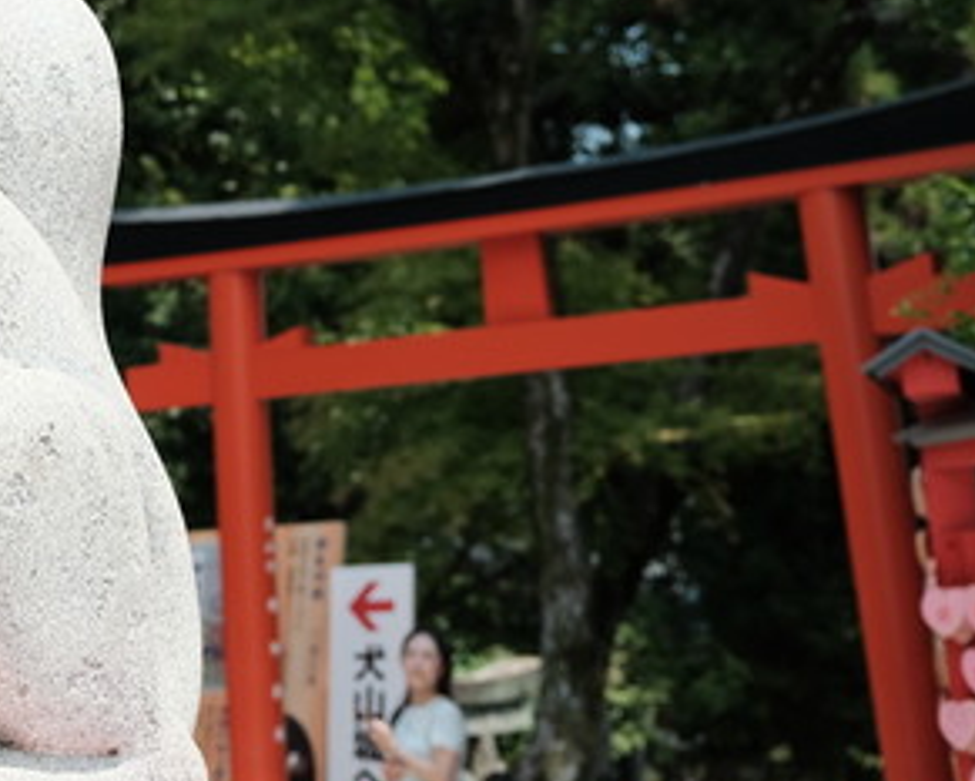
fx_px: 2973
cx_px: -325
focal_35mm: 103
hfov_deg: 17.4
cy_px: 147
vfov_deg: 14.9
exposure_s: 1/1600
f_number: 4
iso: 400
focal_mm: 27.5
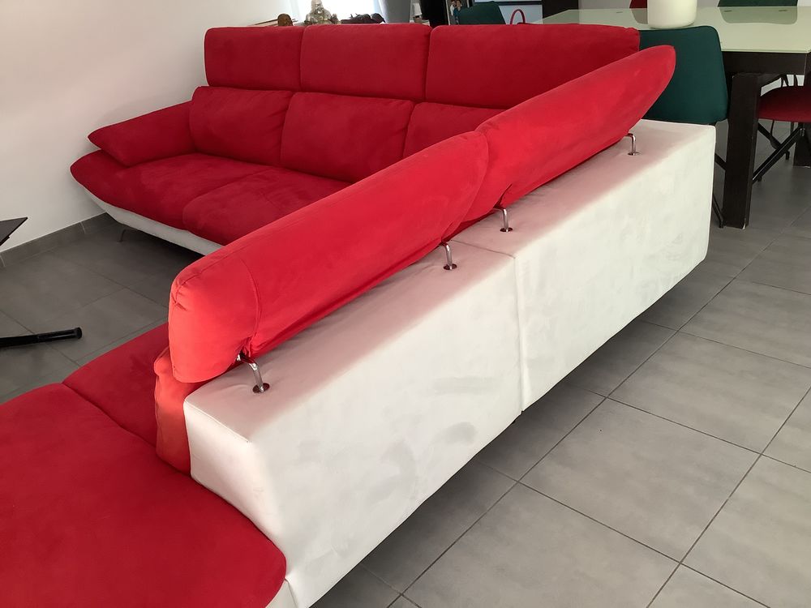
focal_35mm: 31
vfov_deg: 45.4
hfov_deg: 58.4
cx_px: 406
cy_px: 304
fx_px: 726
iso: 125
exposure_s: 1/60
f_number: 2.4
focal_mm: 3.3
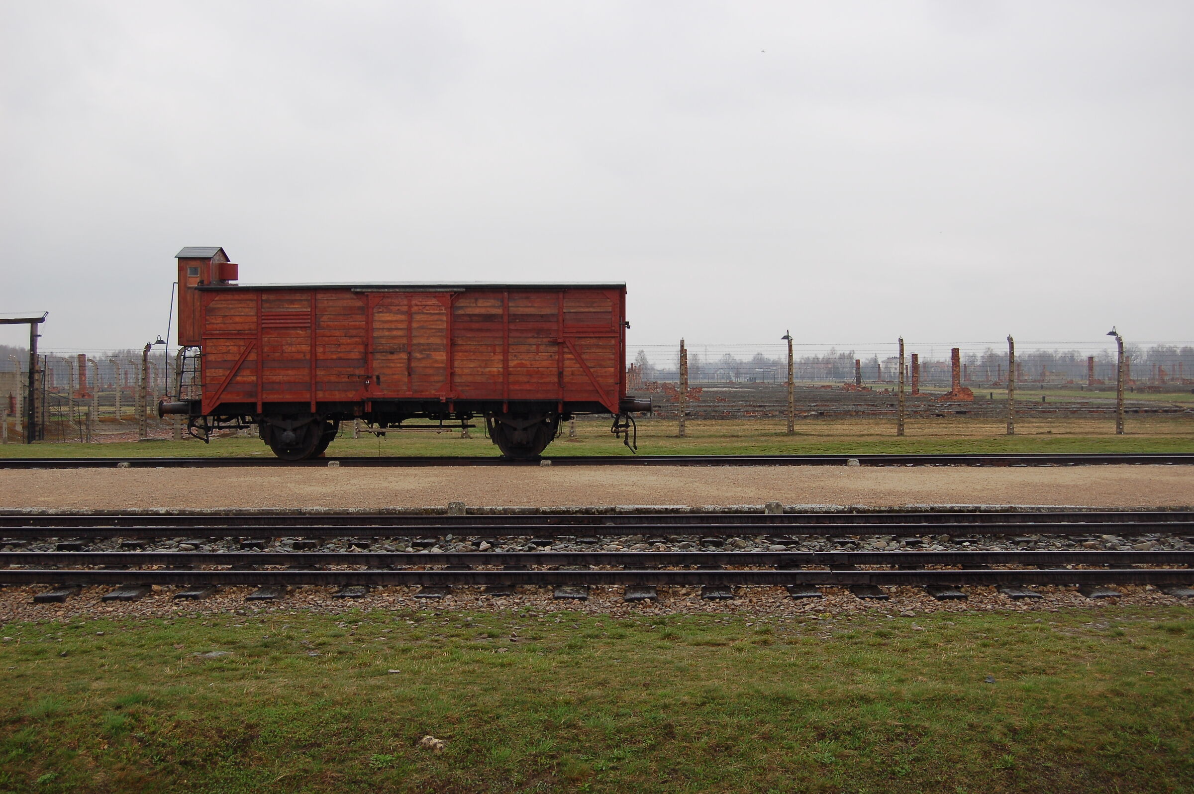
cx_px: 597
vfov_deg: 26.4
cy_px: 397
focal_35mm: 51
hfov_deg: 38.9
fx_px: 1690
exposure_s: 1/125
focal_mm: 34
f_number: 5.6
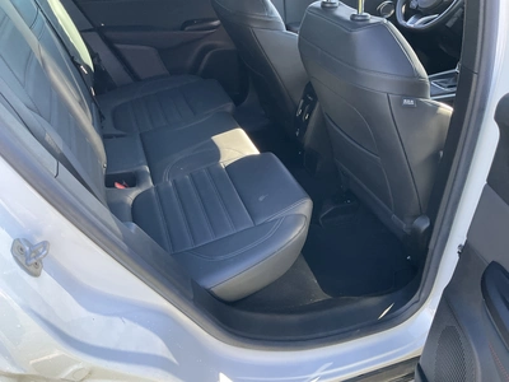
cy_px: 191
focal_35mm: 29
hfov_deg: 61.7
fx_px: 426
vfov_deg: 48.2
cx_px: 254
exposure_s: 1/122
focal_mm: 3
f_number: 1.8
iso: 50
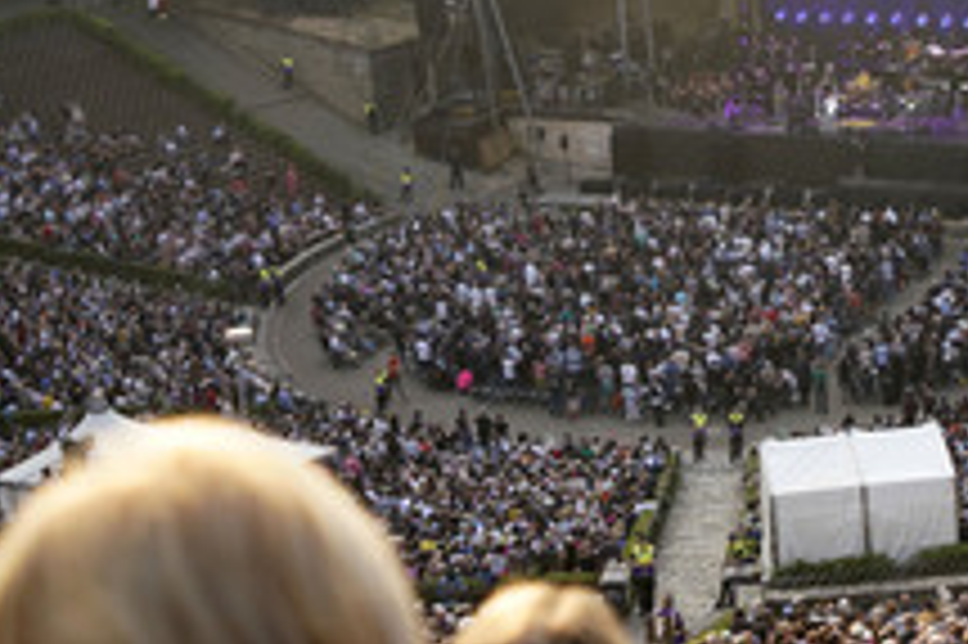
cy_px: -27
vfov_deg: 15.2
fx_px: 2364
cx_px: 840
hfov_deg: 22.7
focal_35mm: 88
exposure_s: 1/1000
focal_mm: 42
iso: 640
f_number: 3.5
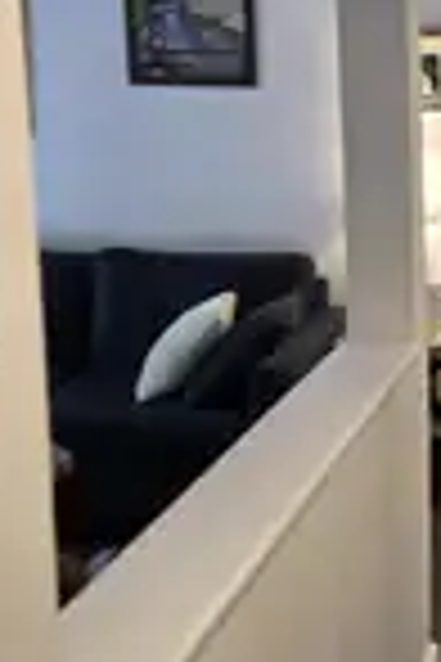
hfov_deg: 19.1
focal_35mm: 65
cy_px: 239
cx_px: 598
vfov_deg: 30.8
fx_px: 1194
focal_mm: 5.4
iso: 320
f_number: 1.8
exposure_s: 1/120
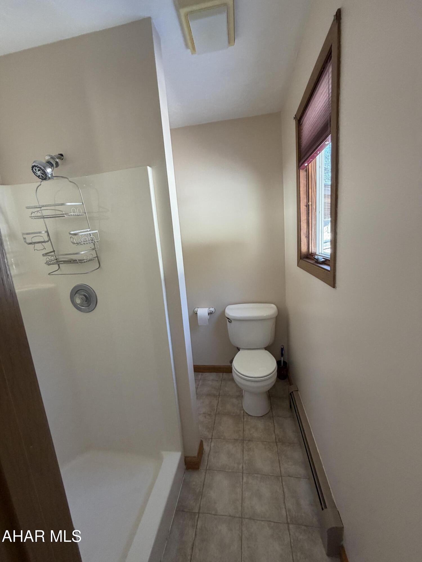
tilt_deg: -10.5
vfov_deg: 102.1
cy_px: 281
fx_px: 228
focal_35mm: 14
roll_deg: +6.6
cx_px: 211
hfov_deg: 85.7
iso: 200
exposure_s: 1/121
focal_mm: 2.22
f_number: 2.2
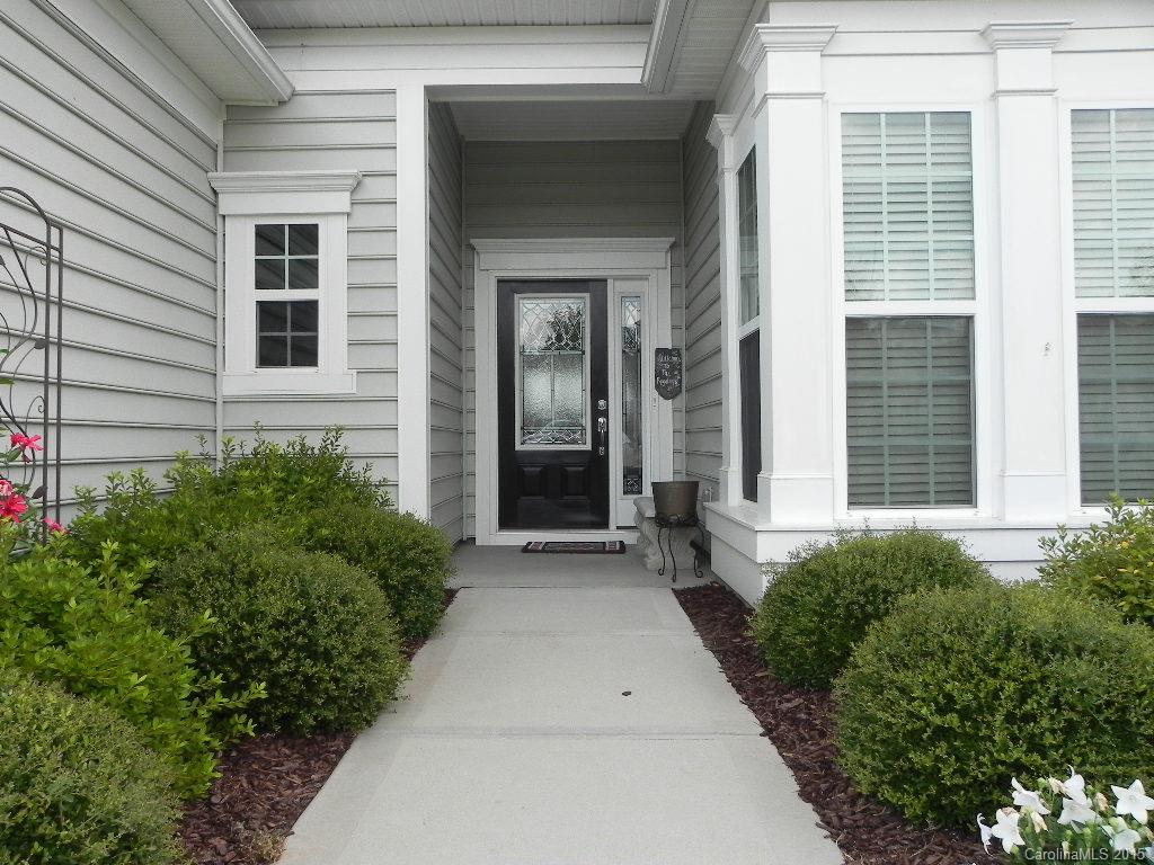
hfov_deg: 67.3
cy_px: 432
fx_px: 867
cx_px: 577
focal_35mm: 26
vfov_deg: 53.1
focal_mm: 4.6
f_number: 5.6
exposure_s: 1/206
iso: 160
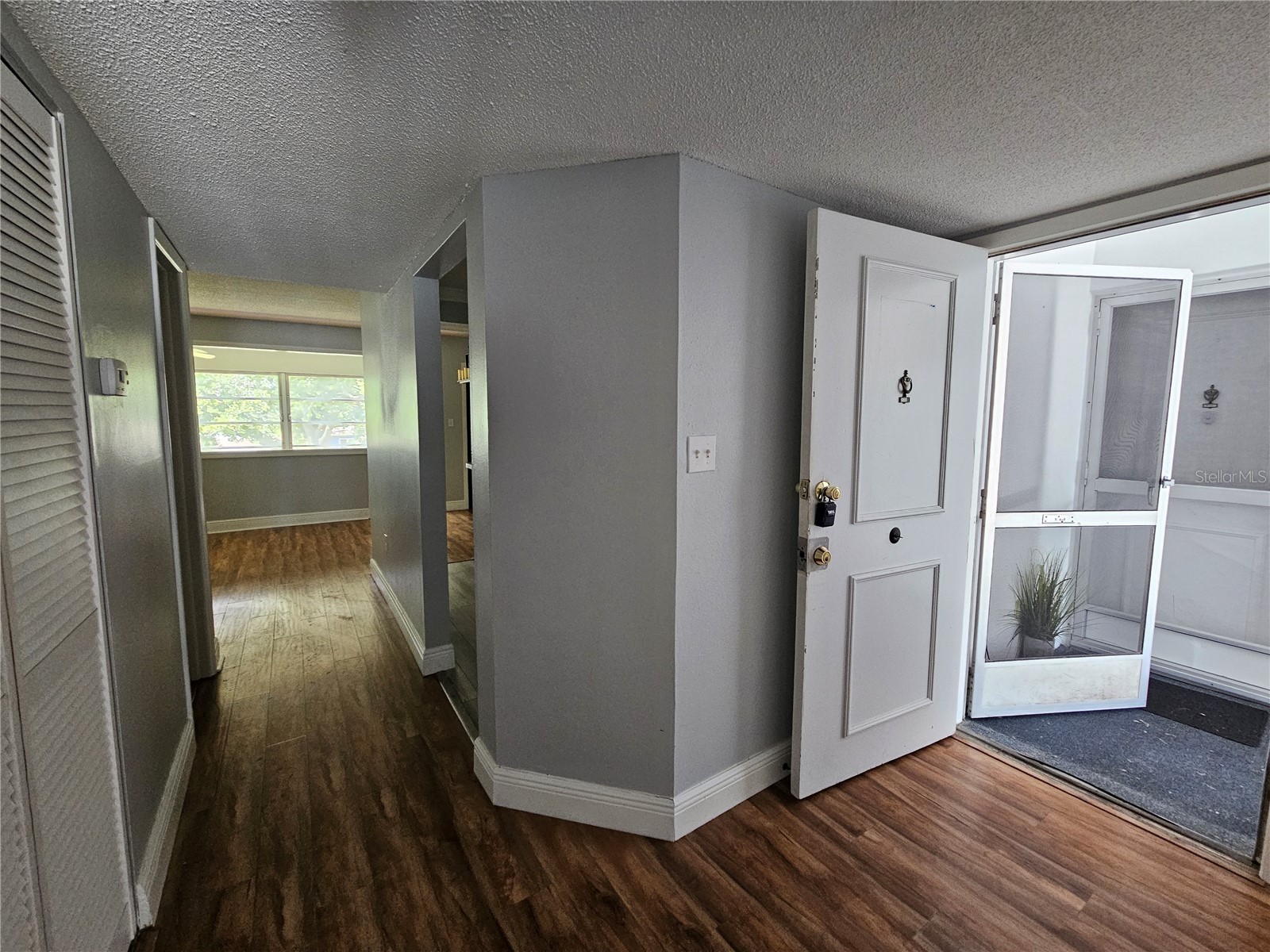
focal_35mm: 13
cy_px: 476
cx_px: 635
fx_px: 477
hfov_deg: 106.2
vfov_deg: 89.9
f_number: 2.2
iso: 400
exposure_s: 1/77.4
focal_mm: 2.2
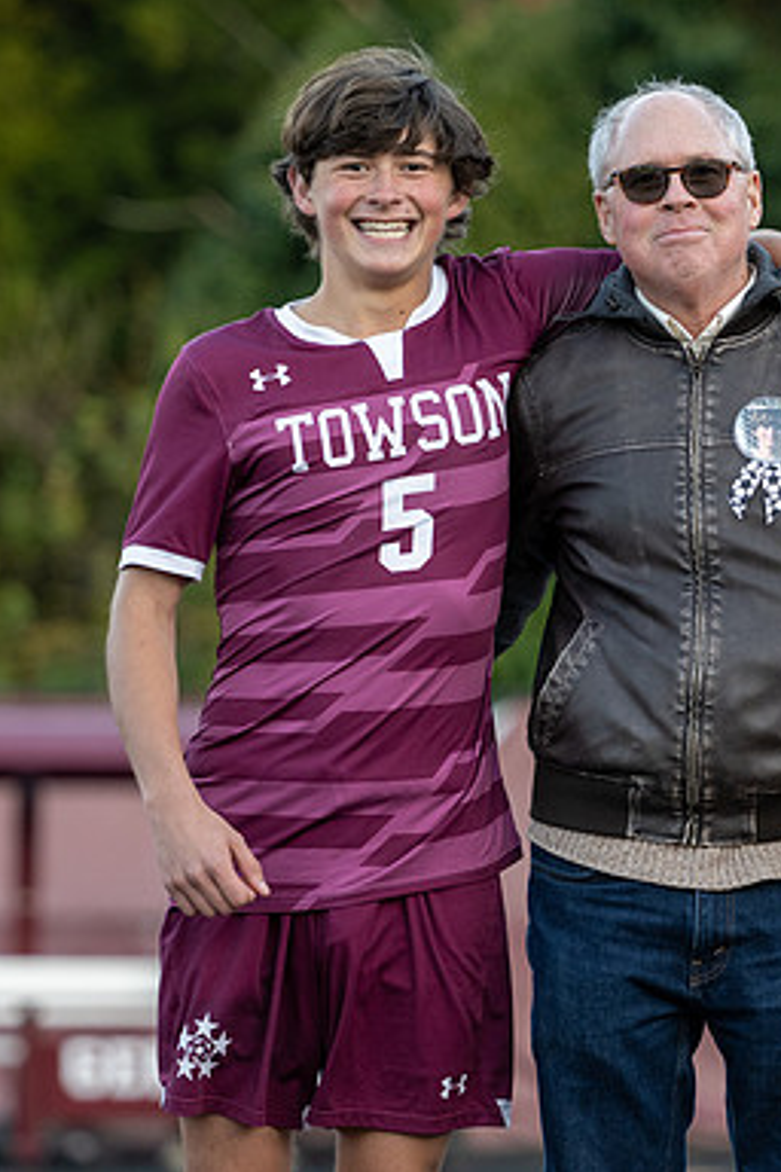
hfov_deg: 4.6
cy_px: 617
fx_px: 9794
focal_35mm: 301
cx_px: 796
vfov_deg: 6.8
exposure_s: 1/400
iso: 900
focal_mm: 155
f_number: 3.5
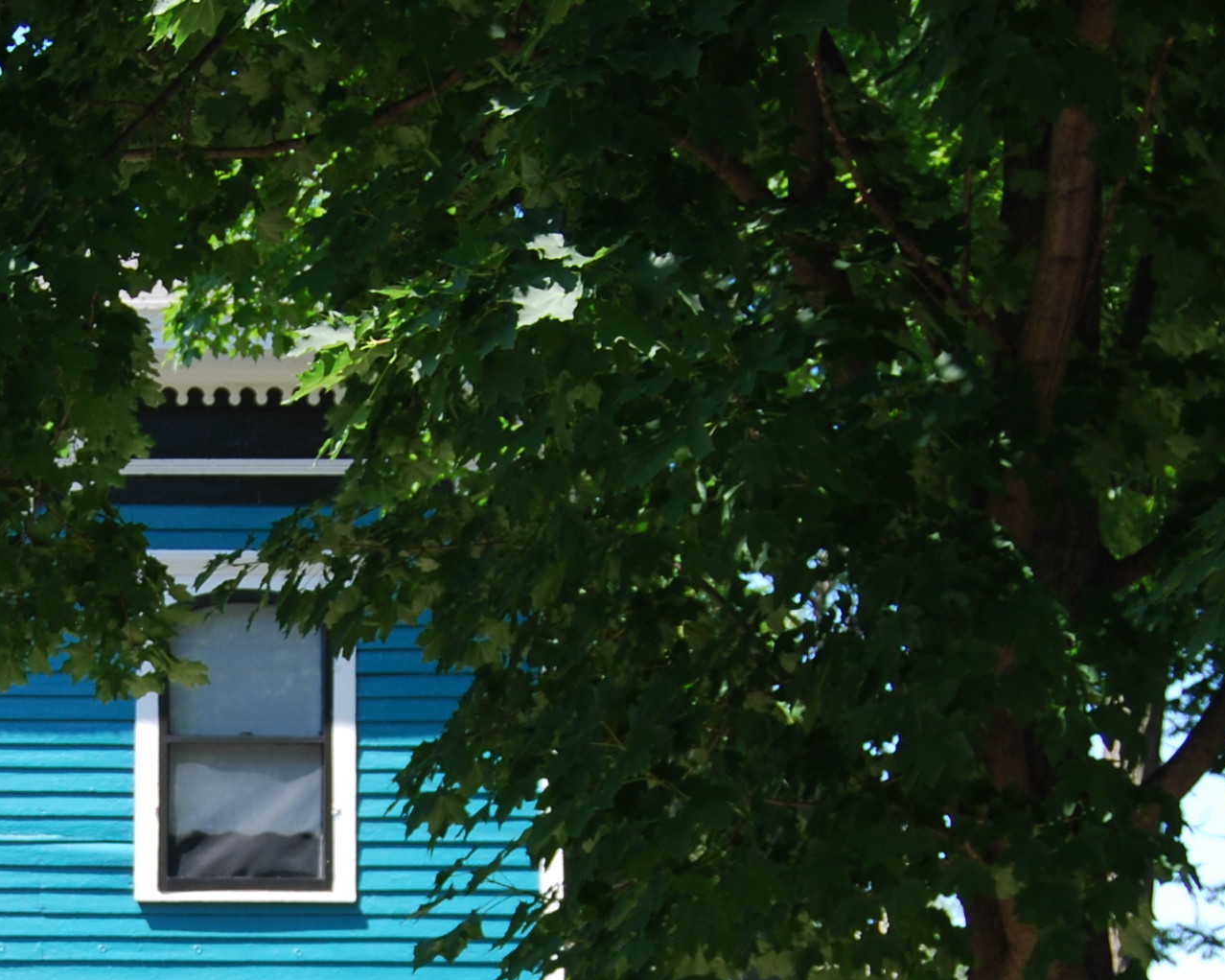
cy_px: 1013
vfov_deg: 11.5
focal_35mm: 132
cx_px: -3
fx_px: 4800
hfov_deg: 14.3
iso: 100
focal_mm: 31
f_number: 5.6
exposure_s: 1/125
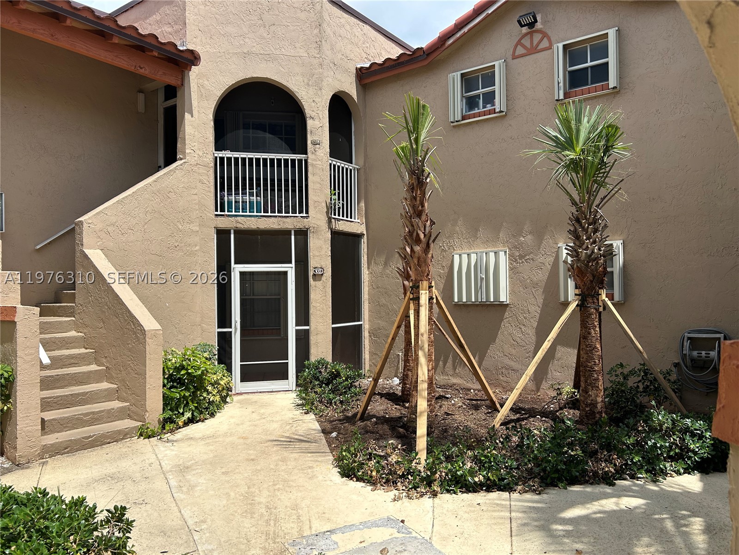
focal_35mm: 26
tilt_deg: +1.0
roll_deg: +0.7
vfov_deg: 53.1
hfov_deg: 67.3
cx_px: 370
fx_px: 555
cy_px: 278
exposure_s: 1/4274
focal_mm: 5.7
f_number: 1.5
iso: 50
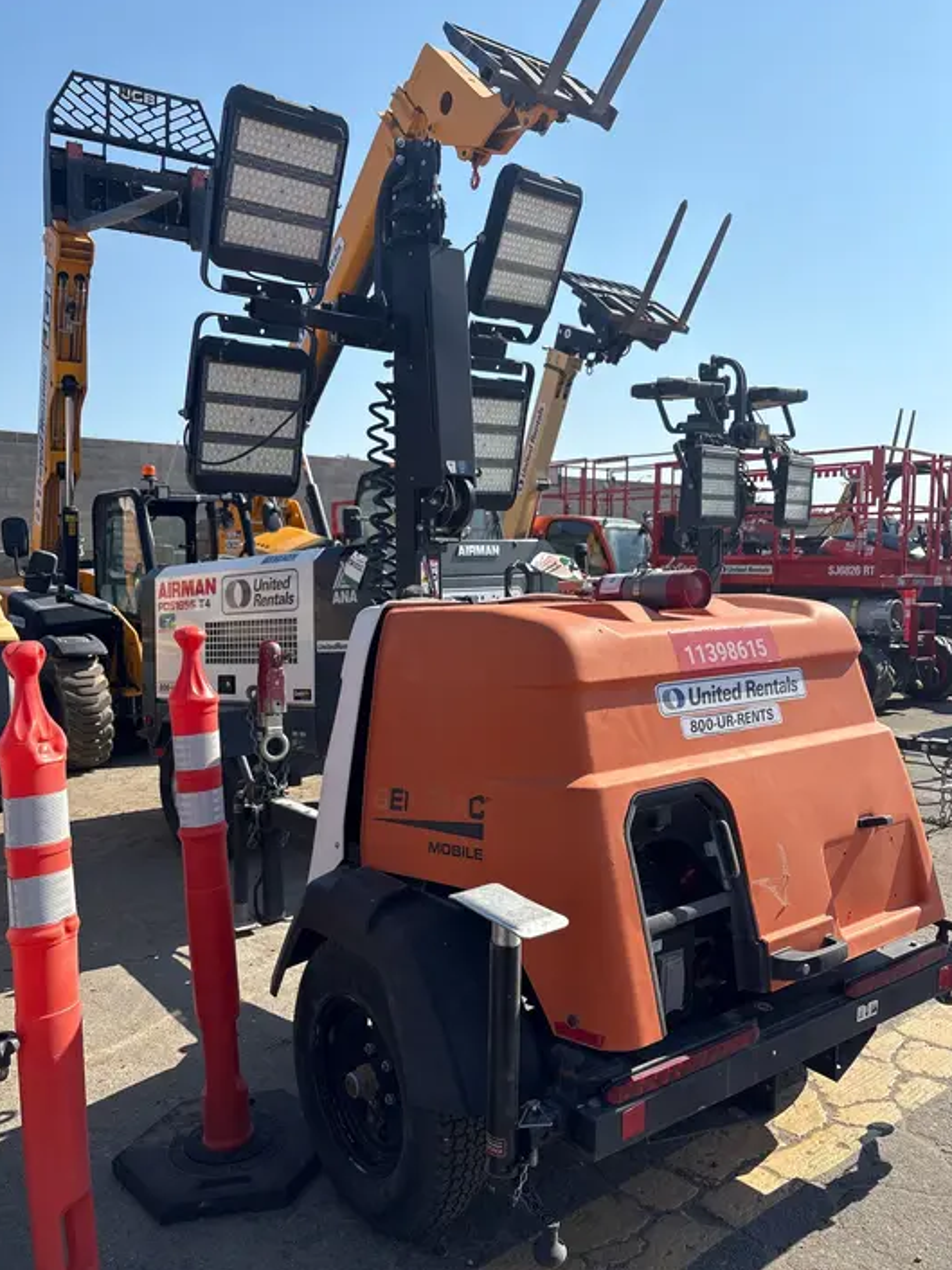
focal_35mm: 27
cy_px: 652
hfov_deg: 51.3
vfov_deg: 65.3
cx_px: 477
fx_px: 991
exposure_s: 1/3623
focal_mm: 5.96
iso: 50
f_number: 1.6
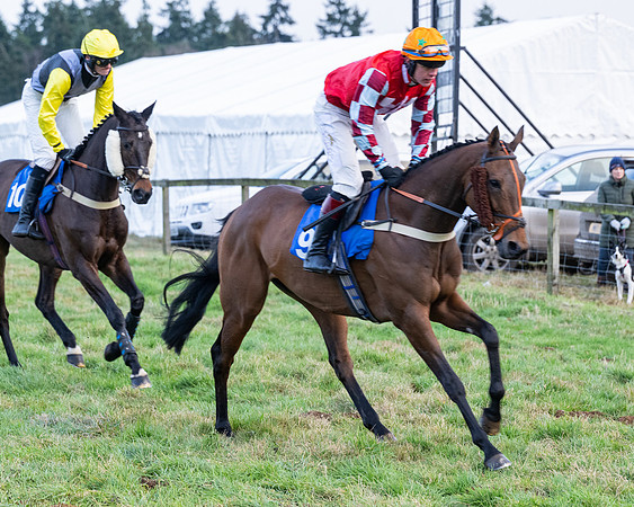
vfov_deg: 9.1
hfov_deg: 11.4
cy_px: 254
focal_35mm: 169
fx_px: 3170
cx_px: 317
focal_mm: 100
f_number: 4
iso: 1000
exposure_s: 1/400
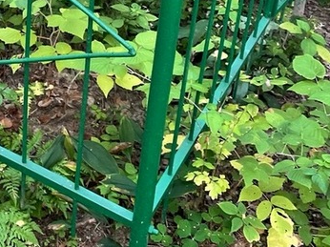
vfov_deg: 17.8
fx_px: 734
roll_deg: -2.1
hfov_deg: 24.3
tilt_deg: -17.1
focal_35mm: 77
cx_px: 10
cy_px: -81
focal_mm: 4.2
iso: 250
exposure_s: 1/60
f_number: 1.6
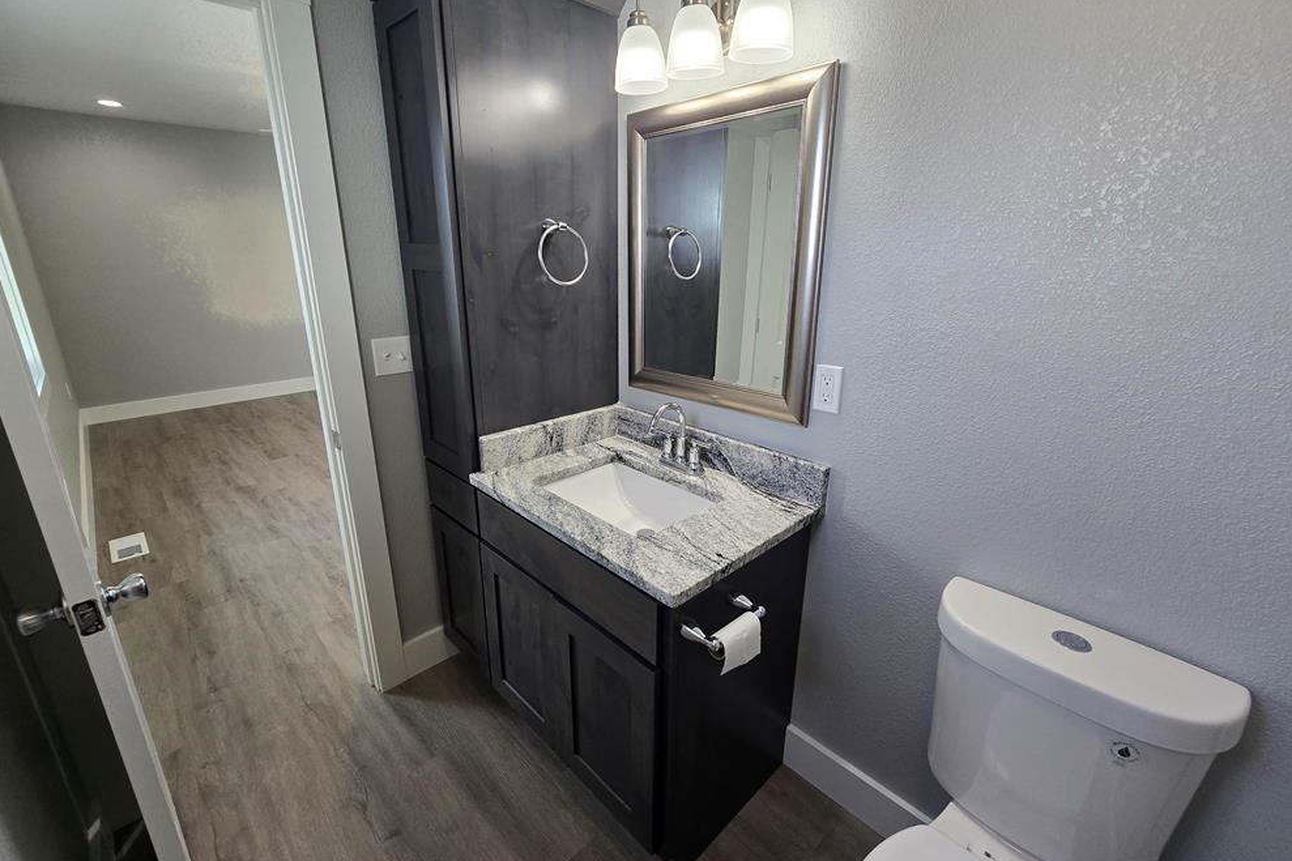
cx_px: 645
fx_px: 502
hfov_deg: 104.3
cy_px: 414
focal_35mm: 14
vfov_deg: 81.2
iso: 64
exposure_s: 1/60
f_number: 2.2
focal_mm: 2.2
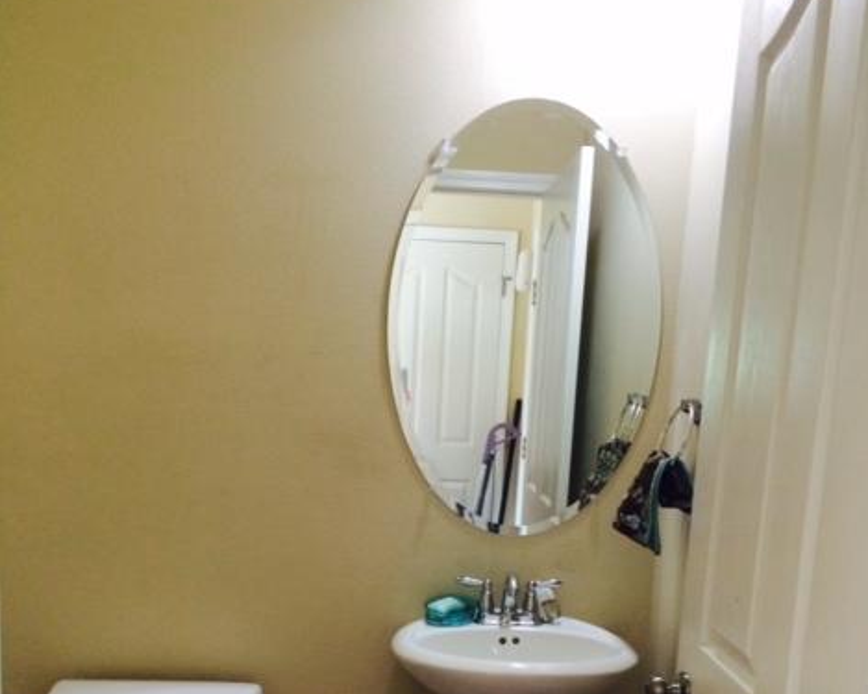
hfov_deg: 45.8
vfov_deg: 36.0
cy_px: 566
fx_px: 1027
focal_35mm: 40
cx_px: 442
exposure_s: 1/30
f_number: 2.2
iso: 160
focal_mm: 4.12
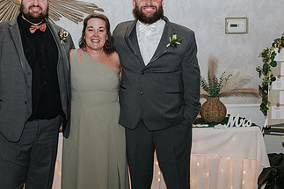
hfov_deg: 31.2
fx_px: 505
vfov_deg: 21.2
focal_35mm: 64
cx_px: 93
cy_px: 102
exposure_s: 1/200
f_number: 3.2
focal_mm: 35
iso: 800
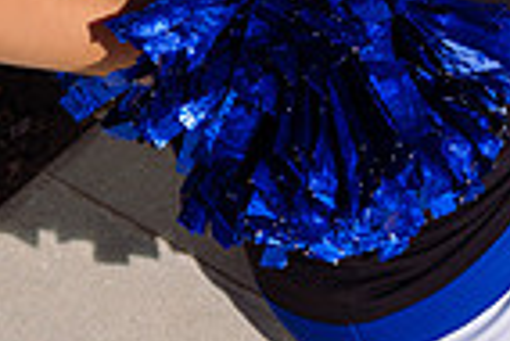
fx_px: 1886
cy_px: -427
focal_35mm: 133
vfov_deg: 9.4
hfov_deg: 15.4
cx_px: 277
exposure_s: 1/250
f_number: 7.1
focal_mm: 42
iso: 320
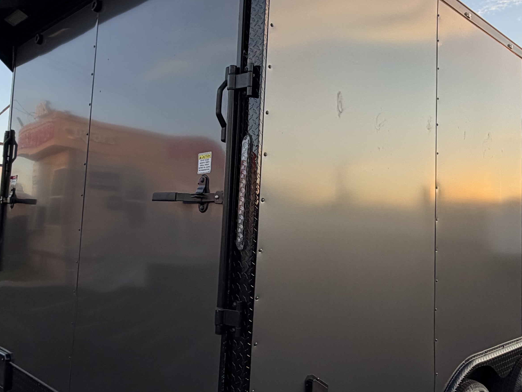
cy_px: 186
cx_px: 298
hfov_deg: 53.8
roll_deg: -0.2
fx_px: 513
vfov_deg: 41.8
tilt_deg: +4.9
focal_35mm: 34
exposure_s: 1/233
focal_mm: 2.22
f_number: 2.2
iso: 40
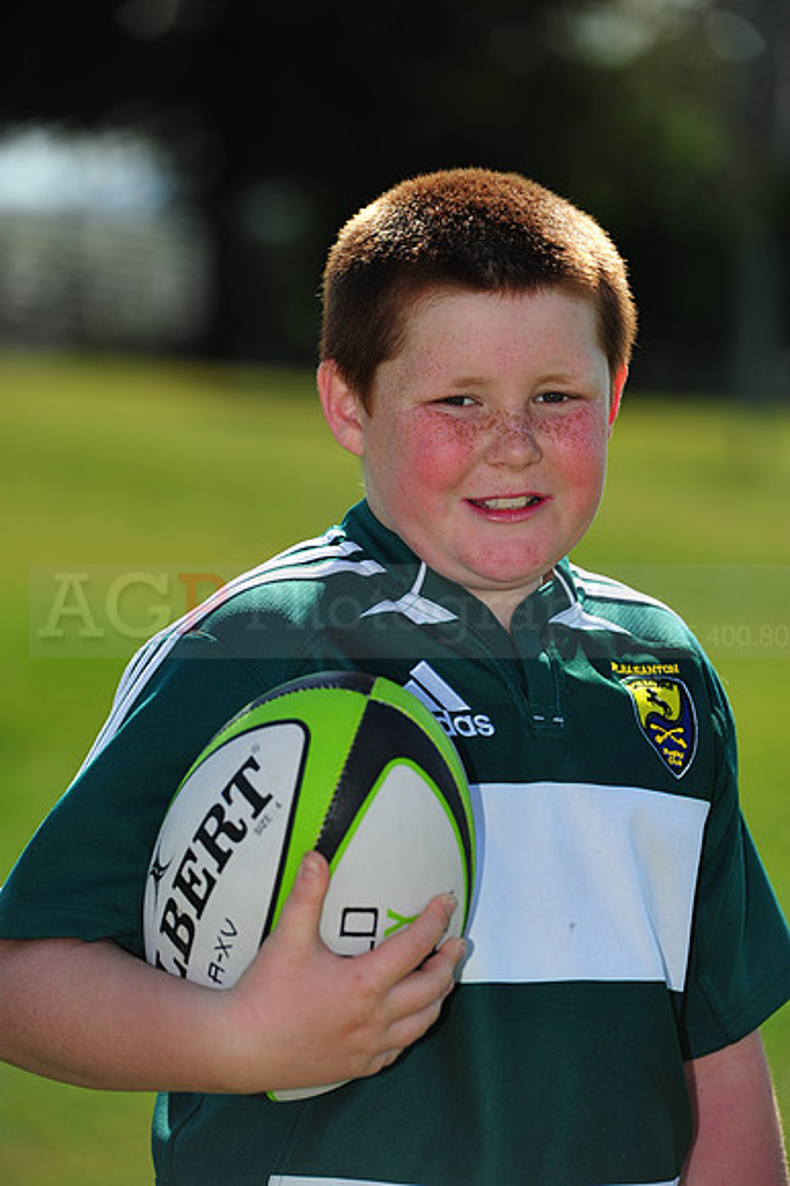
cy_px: 593
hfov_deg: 6.9
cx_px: 395
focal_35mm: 200
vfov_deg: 10.3
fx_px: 6591
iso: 200
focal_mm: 200
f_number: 4.5
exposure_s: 1/1250
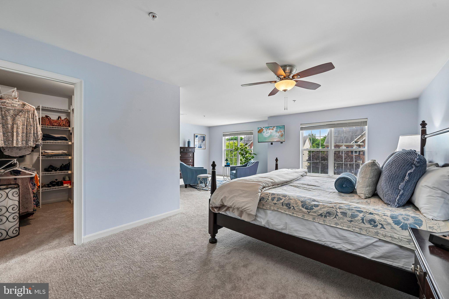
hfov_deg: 104.3
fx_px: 175
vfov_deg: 81.2
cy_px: 150
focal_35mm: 14
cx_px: 224
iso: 100
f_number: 8
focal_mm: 14
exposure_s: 1/20
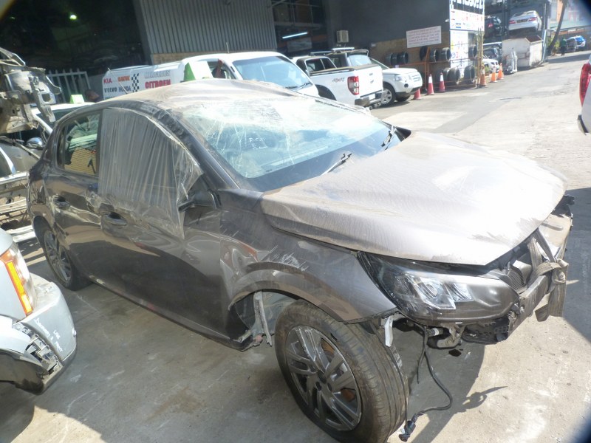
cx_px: 296
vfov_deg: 54.9
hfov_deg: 69.4
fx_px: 427
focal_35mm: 25
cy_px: 222
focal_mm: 4.5
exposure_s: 1/200
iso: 125
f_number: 4
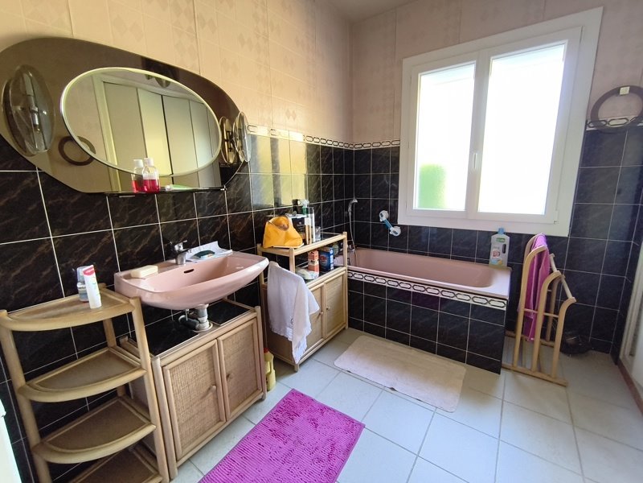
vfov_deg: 81.7
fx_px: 279
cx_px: 322
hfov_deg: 98.2
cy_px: 242
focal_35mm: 15
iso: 160
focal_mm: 1.65
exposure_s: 1/50
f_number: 2.2
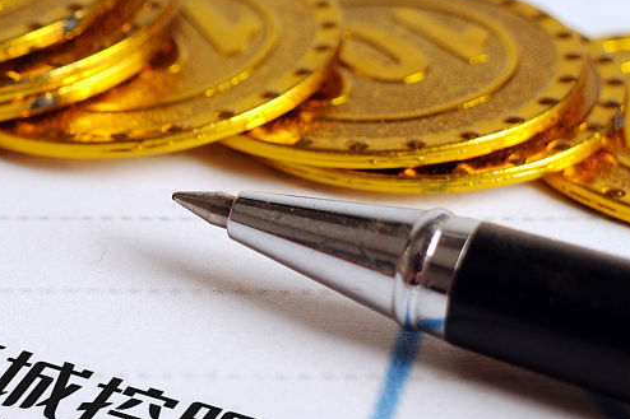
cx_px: -124
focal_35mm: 85
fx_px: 1487
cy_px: 107
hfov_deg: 22.1
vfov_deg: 16.0
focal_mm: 18.3
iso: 100
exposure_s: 1/160
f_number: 4
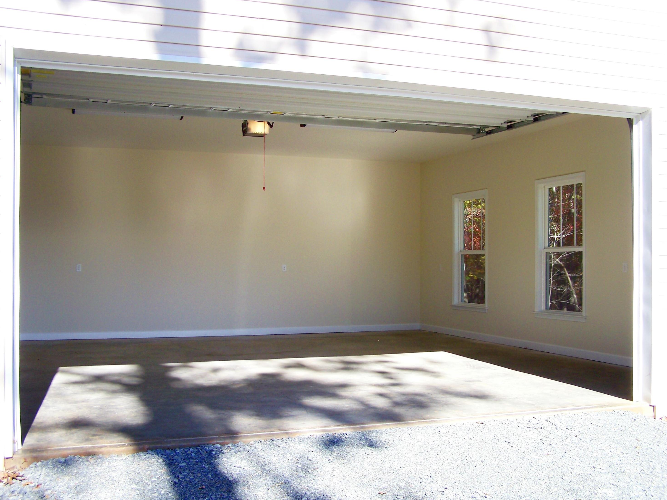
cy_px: 245
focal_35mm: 39
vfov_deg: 36.8
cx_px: 334
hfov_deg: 47.9
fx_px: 751
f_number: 2.8
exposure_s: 1/250
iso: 64
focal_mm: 6.3
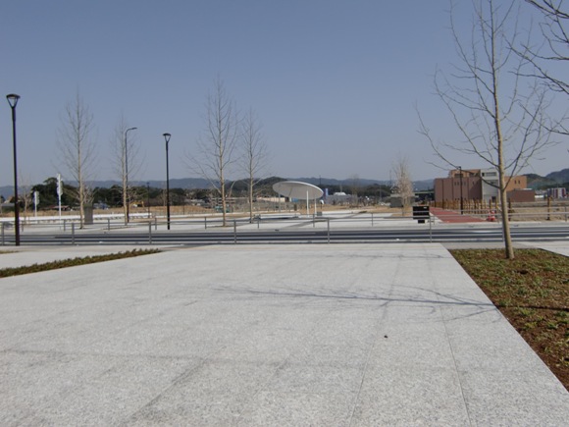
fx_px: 542
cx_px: 284
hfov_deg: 55.4
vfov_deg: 42.9
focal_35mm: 33
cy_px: 214
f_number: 7.2
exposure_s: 1/400
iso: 64
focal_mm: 5.8
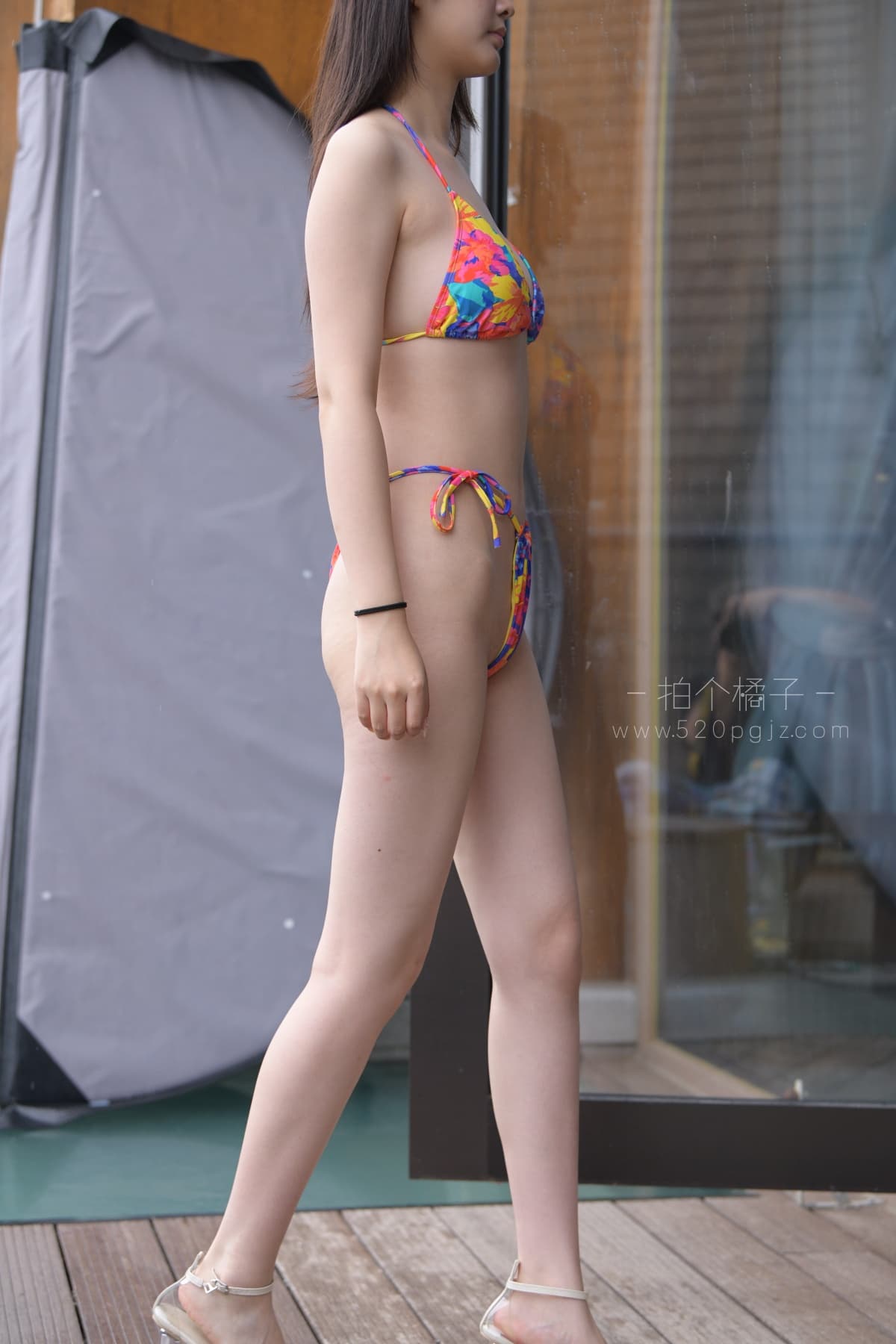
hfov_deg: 19.5
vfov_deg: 28.8
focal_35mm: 70
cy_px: 672
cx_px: 448
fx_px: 2613
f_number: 4
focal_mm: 70
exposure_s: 1/640
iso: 1000
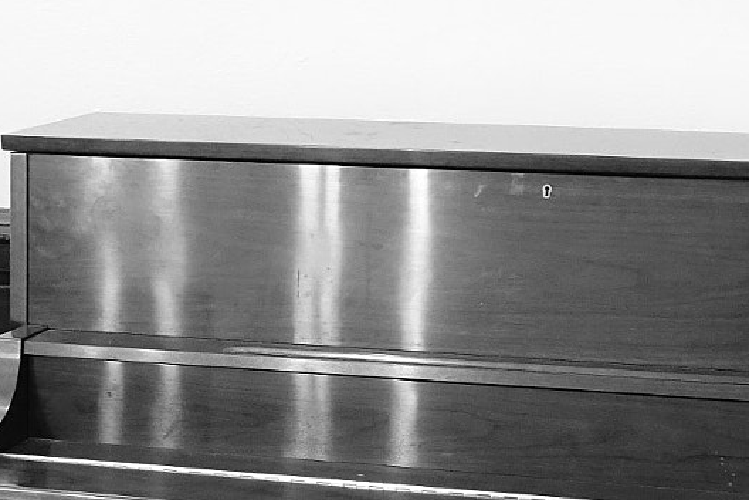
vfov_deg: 14.2
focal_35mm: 94
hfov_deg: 21.5
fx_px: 1956
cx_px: 570
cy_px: 543
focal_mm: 11.51
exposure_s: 1/15
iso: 1000
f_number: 2.8
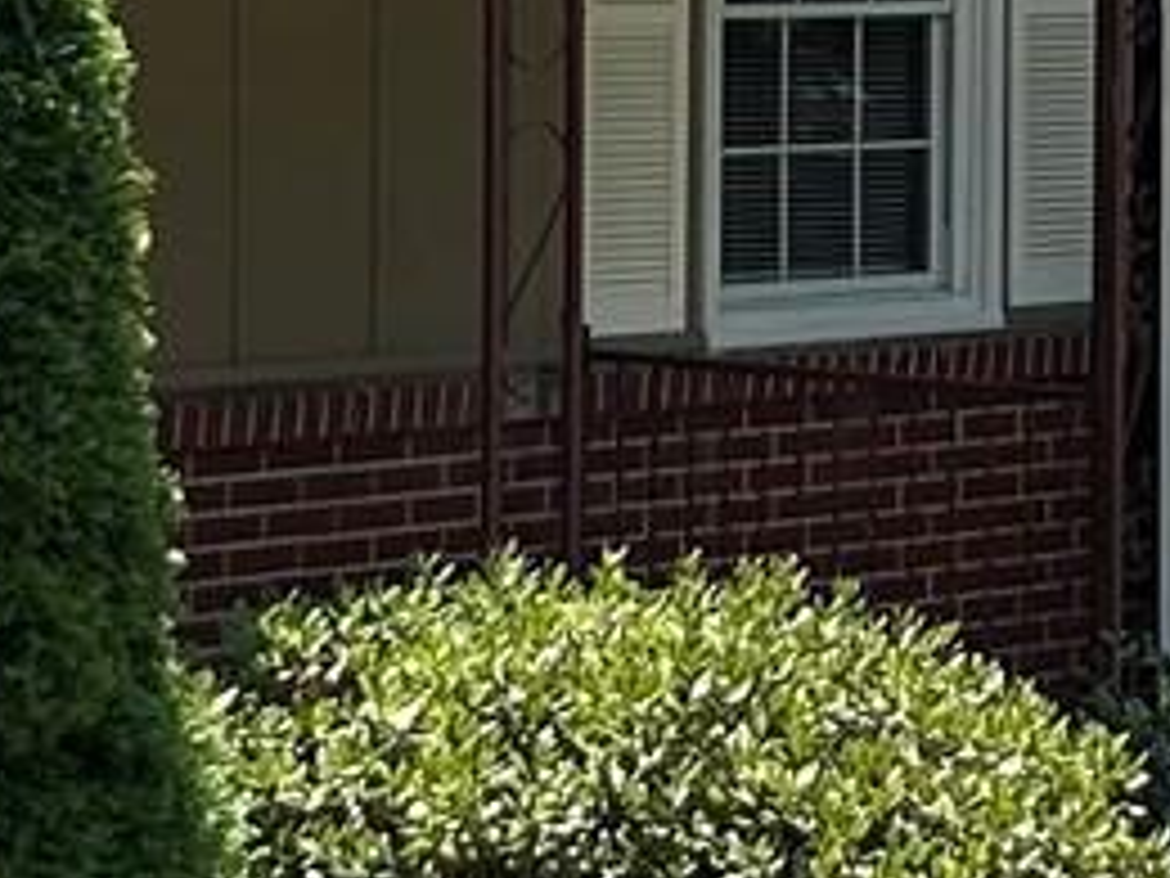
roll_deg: -0.5
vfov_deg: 7.2
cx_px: 796
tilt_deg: -1.3
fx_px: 6929
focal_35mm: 205
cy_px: 50
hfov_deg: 9.6
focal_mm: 5.7
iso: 50
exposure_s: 1/2299
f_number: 1.5
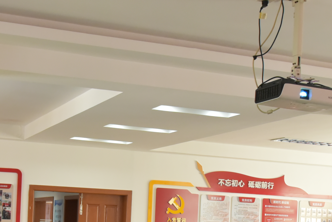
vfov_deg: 19.0
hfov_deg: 28.6
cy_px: 219
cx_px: 111
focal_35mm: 70
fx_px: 646
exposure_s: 1/200
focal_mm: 24
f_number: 7.1
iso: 3600
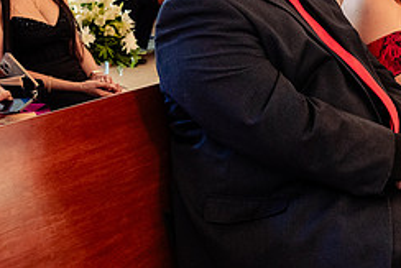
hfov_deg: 23.5
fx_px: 947
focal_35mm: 85
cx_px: 325
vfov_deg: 15.9
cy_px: 39
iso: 2500
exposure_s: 1/160
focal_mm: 35
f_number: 4.5
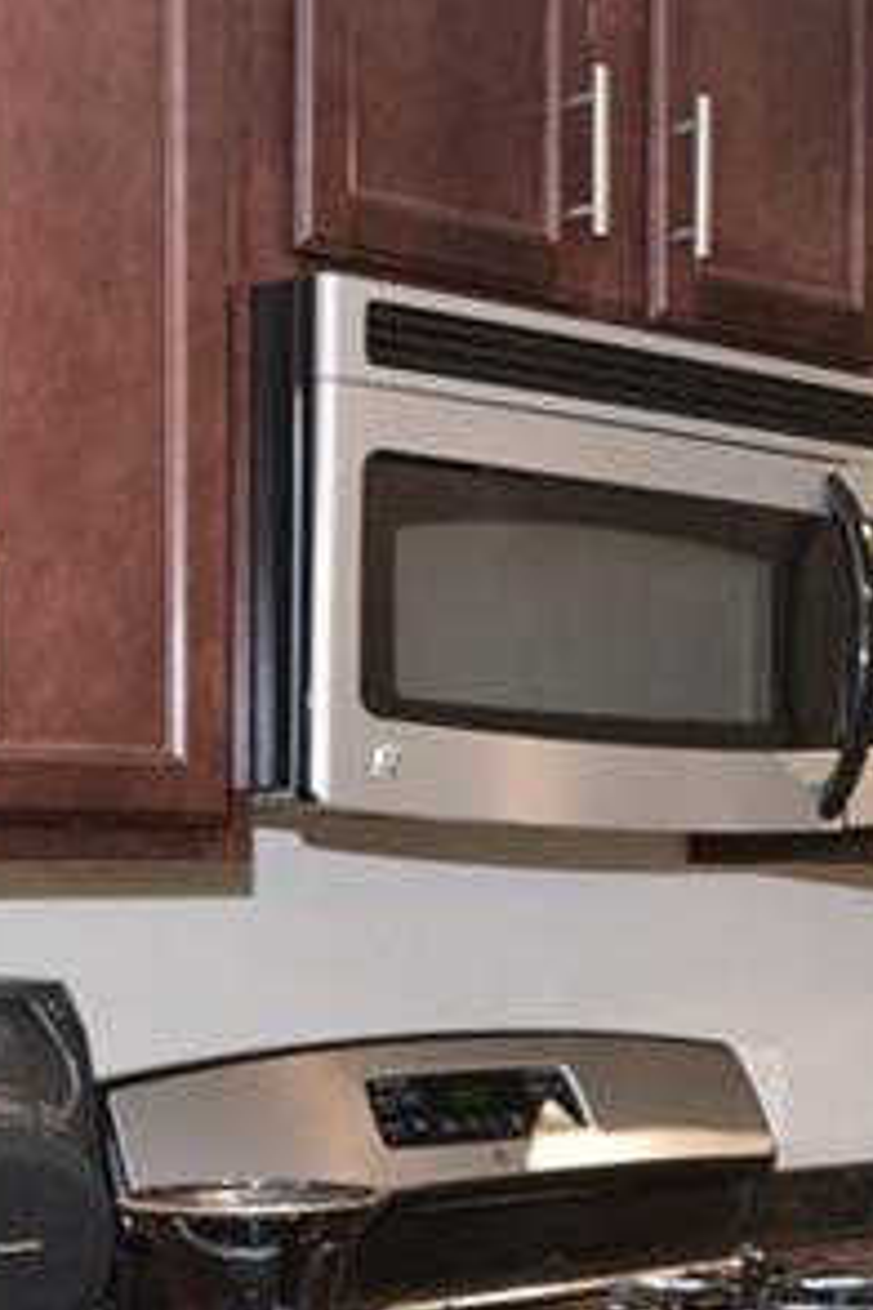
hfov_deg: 18.1
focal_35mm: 73
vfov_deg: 27.4
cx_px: 935
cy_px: 940
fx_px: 2655
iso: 640
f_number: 2.8
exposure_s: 1/60
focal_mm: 14
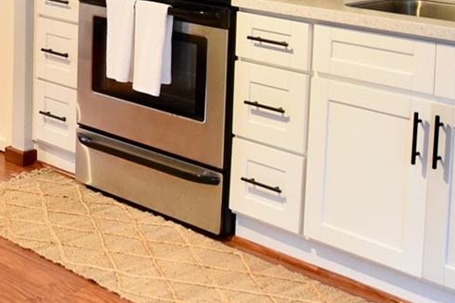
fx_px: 986
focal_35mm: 78
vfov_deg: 16.7
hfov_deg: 22.7
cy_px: -64
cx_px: -161
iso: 2500
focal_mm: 24
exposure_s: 1/160
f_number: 2.8
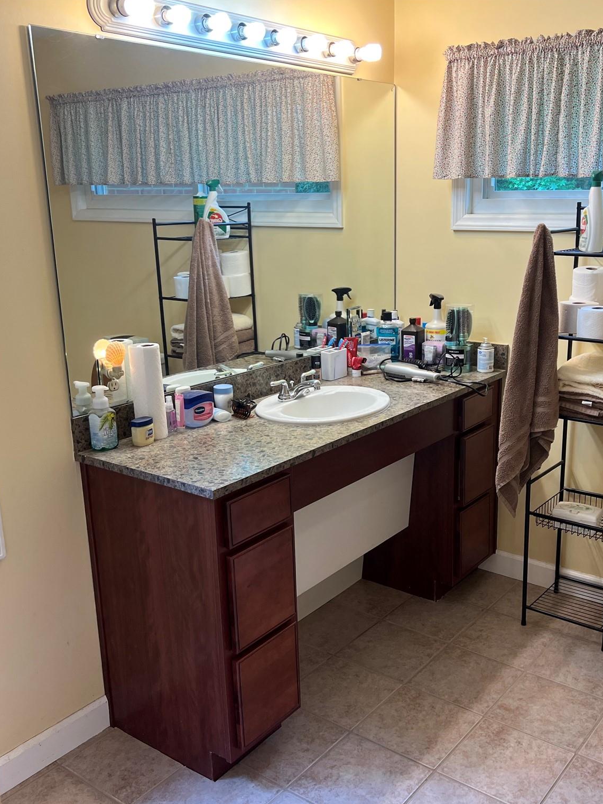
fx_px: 813
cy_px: 403
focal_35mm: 35
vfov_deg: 52.6
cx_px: 351
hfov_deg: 40.6
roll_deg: +0.6
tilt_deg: -14.5
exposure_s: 1/120
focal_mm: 5.7
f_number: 1.5
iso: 64
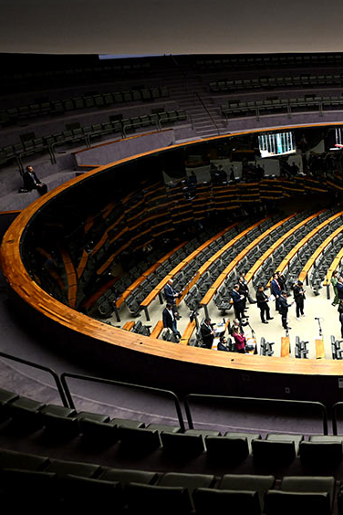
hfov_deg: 33.2
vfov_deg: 54.4
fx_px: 500
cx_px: 376
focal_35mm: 35
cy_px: 258
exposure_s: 1/160
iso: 3200
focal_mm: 23
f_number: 4
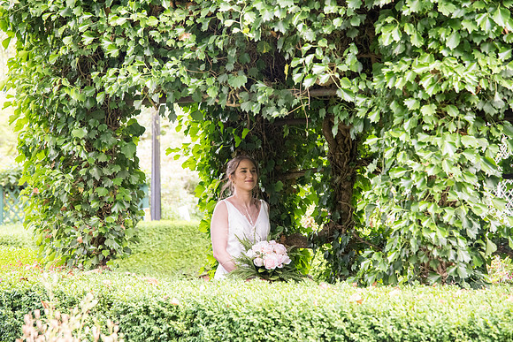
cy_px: 171
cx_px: 256
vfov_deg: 19.5
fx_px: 998
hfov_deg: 28.8
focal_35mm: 70
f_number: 4
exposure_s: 1/320
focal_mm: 70
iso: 4000
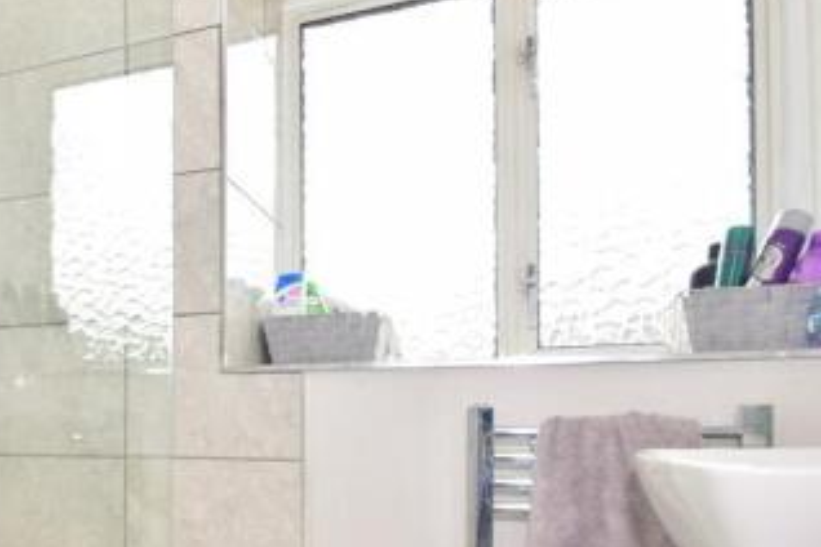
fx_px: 776
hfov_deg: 50.3
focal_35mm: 34
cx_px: 103
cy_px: 422
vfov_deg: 37.7
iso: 400
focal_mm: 11
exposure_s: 1/100
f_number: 6.3
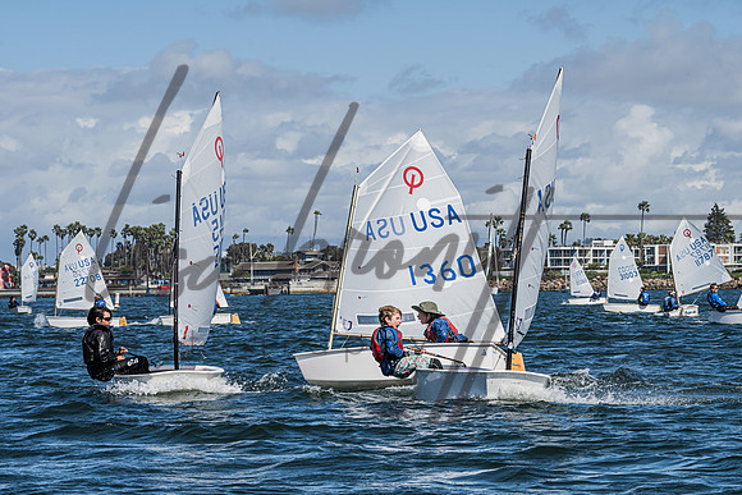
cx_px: 398
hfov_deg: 15.5
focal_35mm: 132
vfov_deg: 10.4
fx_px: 2721
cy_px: 303
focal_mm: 105
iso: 320
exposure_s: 1/640
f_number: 13
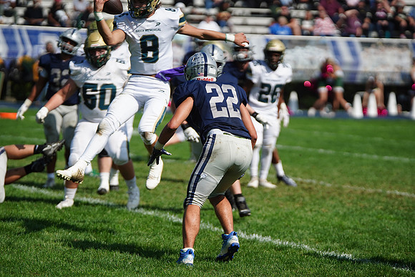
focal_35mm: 221
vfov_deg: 6.2
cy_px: 138
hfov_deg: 9.3
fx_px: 2548
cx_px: 208
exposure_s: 1/6400
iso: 400
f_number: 2.8
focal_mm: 221
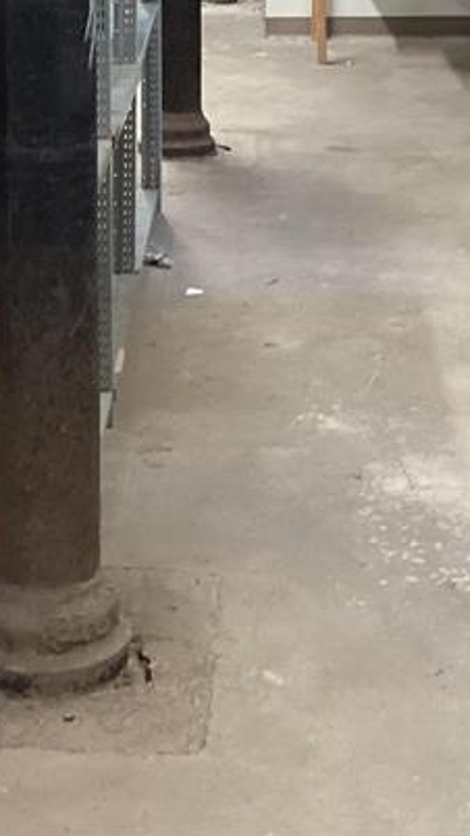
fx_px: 1906
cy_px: 44
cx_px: 173
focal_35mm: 86
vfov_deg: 23.9
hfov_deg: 14.0
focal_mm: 3.3
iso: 400
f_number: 2.4
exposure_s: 1/60
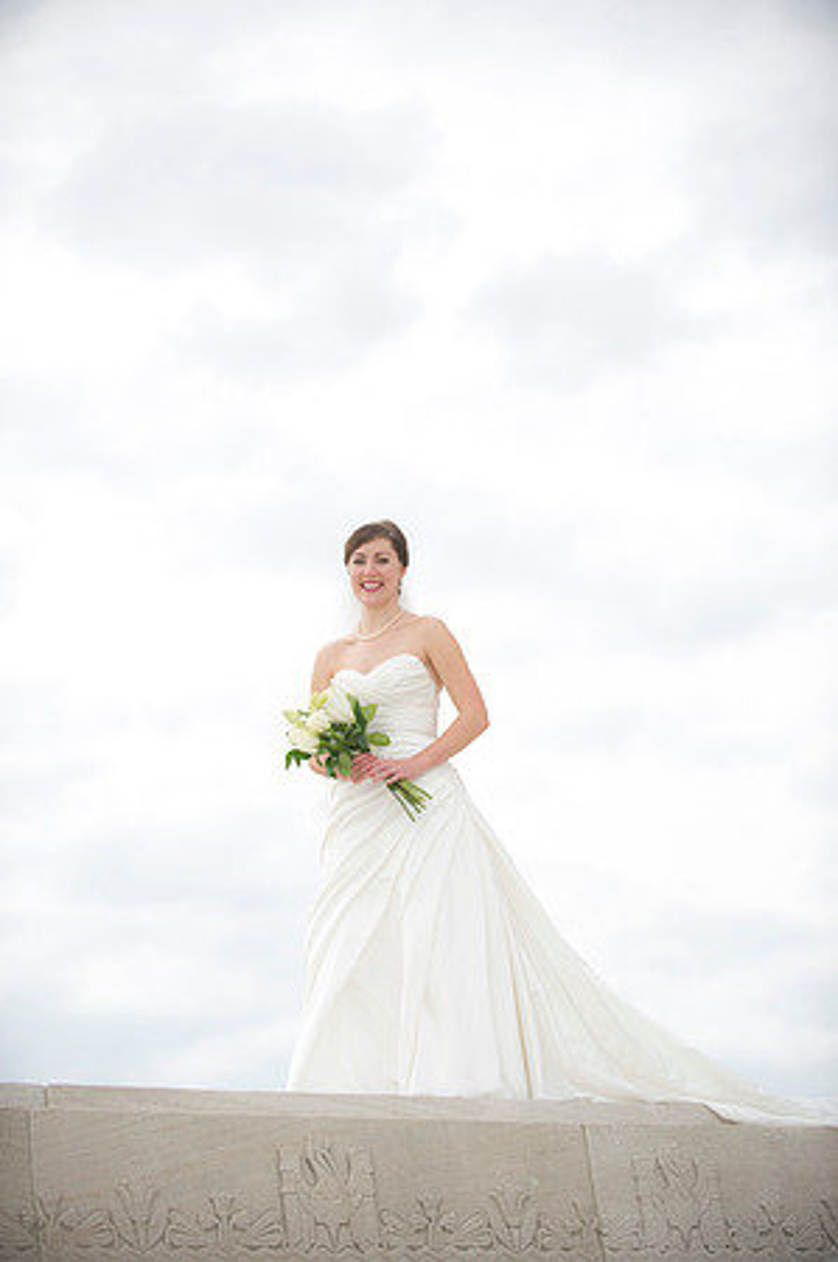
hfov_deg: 13.9
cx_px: 419
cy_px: 631
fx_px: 3429
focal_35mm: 98
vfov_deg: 20.8
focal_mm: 98
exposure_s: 1/250
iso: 160
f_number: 2.8
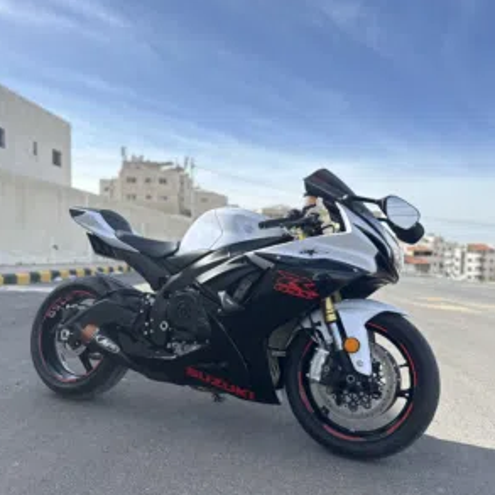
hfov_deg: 55.6
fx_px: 469
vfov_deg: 55.5
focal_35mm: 29
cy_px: 277
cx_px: 248
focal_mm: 6.76
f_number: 1.78
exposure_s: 1/3021
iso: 125
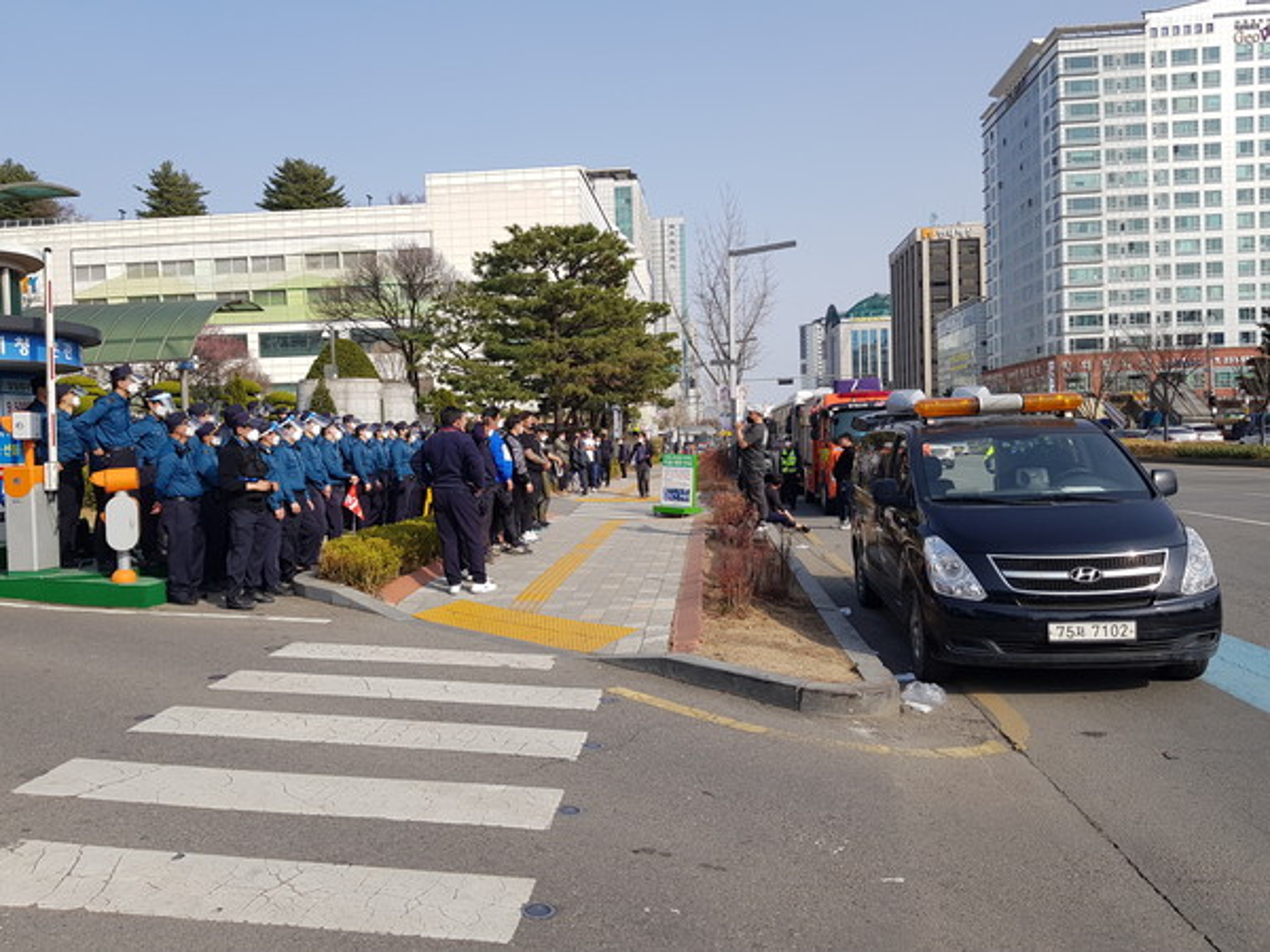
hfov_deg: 67.3
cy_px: 476
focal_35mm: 26
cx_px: 635
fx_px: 954
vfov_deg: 53.1
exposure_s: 1/1864
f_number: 1.7
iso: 40
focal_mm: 4.2
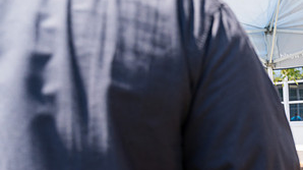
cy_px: 169
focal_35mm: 64
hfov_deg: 30.2
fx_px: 514
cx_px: 314
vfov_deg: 18.3
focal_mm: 28
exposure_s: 1/320
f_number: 4
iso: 100
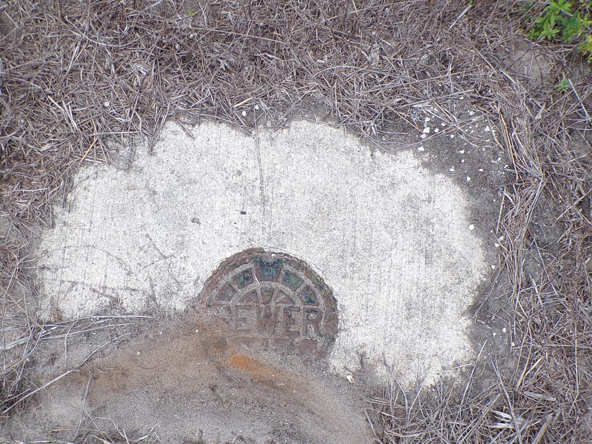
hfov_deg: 52.6
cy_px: 317
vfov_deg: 39.9
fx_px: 599
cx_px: 318
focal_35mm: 35
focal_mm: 4.3
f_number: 4.4
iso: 100
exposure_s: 1/150
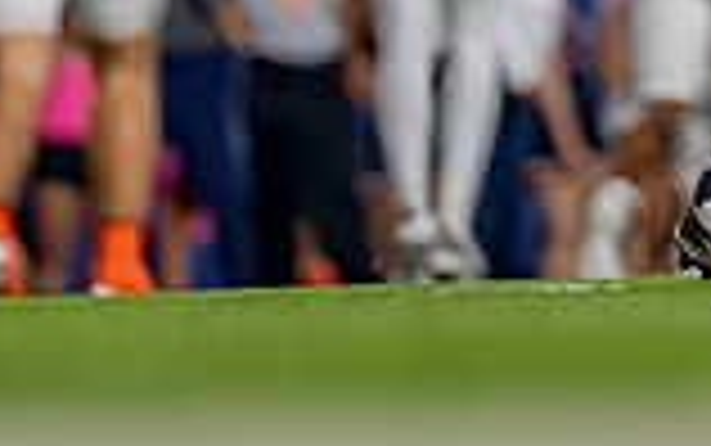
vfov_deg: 1.3
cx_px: 1101
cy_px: -721
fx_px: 20302
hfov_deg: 2.0
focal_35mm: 1047
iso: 2000
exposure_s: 1/1000
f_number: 2.8
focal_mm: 200
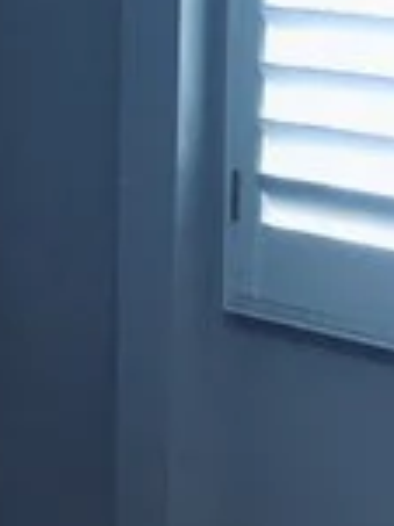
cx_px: -52
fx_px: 2888
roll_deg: -0.1
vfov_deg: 10.4
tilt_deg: -10.9
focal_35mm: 190
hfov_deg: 7.7
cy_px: 272
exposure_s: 1/60
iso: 25
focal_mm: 3.99
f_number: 1.8
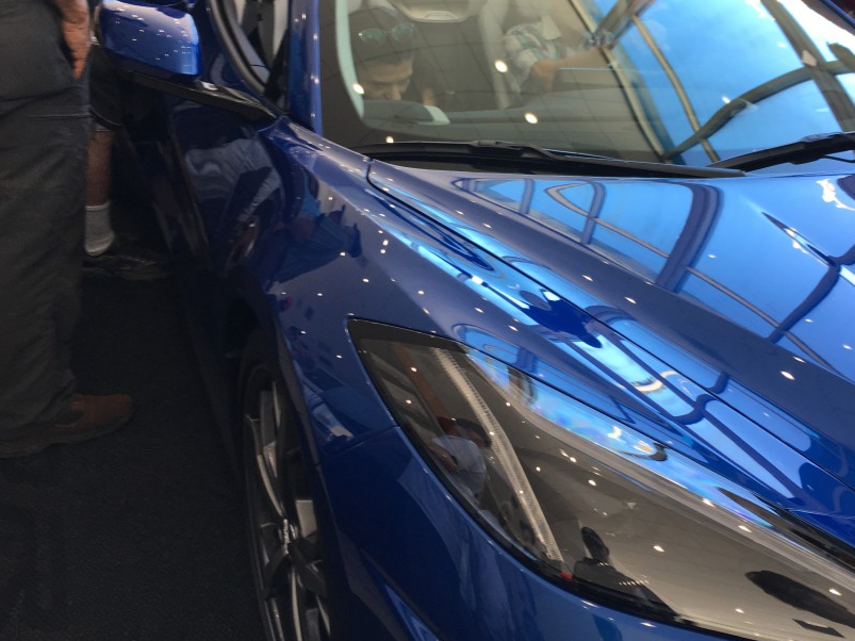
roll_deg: -3.9
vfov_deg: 38.6
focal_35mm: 37
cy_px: 268
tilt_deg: -20.6
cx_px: 539
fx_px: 914
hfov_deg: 49.6
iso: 32
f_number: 2.2
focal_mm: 4.15
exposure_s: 1/60
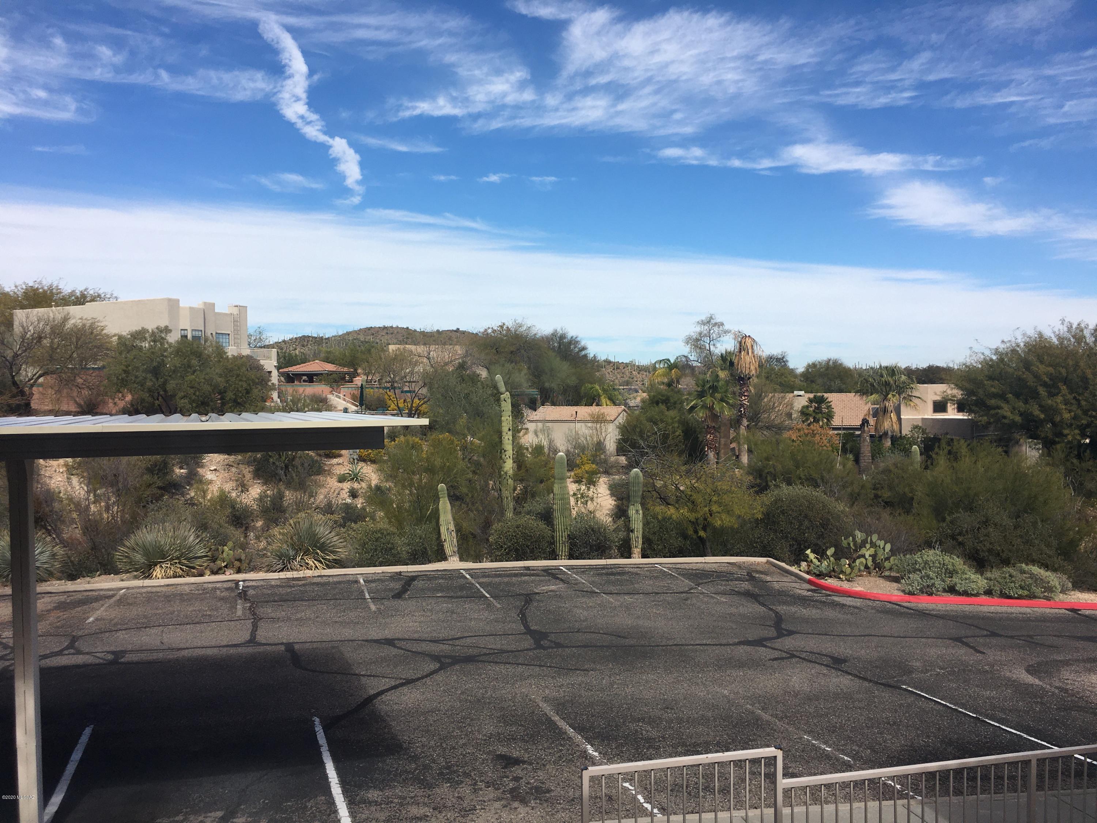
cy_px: 412
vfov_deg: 48.2
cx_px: 548
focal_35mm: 29
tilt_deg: -1.1
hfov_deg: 61.7
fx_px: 919
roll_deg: -0.2
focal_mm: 4.15
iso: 25
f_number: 2.2
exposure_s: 1/1789
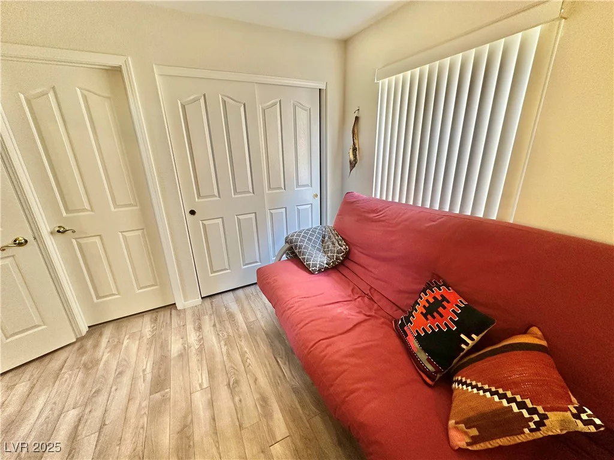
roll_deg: +1.8
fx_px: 248
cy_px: 230
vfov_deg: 85.7
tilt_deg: -18.8
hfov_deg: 102.1
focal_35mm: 14
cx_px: 307
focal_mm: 2.22
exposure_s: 1/60
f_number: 2.2
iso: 160
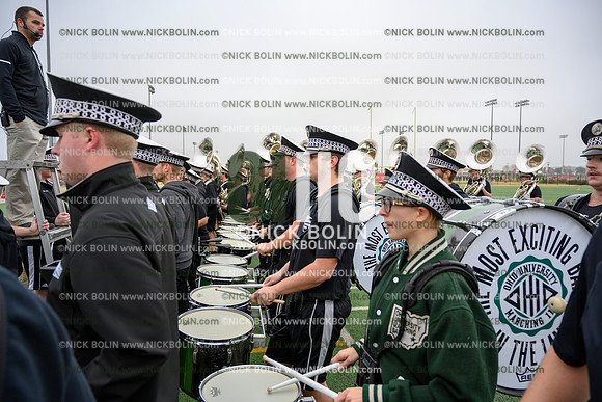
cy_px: 201
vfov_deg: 53.2
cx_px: 301
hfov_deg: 73.7
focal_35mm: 24
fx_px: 401
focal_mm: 24
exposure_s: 1/320
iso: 125
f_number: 4
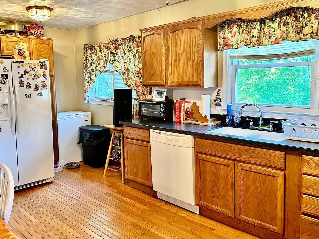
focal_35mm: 31
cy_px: 107
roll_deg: +1.0
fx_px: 286
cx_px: 133
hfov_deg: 58.0
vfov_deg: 45.4
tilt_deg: -5.6
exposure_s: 1/60
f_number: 1.78
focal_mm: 6.86
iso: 400
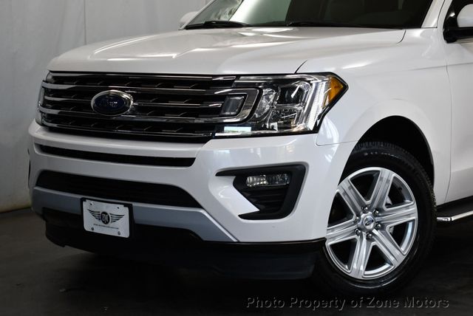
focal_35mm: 76
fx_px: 999
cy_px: 158
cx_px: 236
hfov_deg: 26.6
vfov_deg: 18.0
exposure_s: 1/250
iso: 560
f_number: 4.8
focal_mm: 38
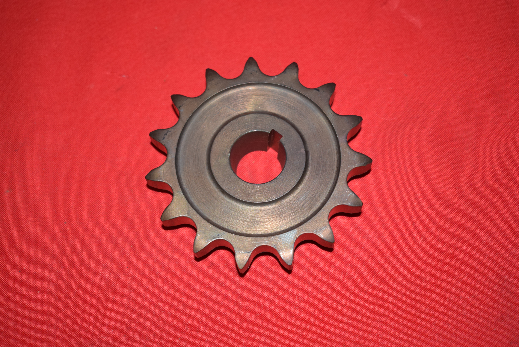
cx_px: 260
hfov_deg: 35.0
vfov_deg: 23.8
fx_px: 822
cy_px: 174
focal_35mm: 57
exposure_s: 1/160
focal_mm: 38
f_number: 5
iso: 640
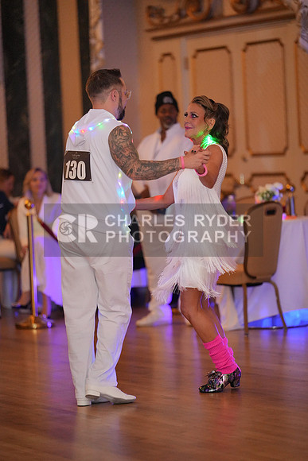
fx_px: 1757
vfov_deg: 15.0
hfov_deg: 10.0
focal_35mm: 137
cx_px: 154
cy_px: 230
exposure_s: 1/250
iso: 5000
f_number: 2
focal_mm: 137
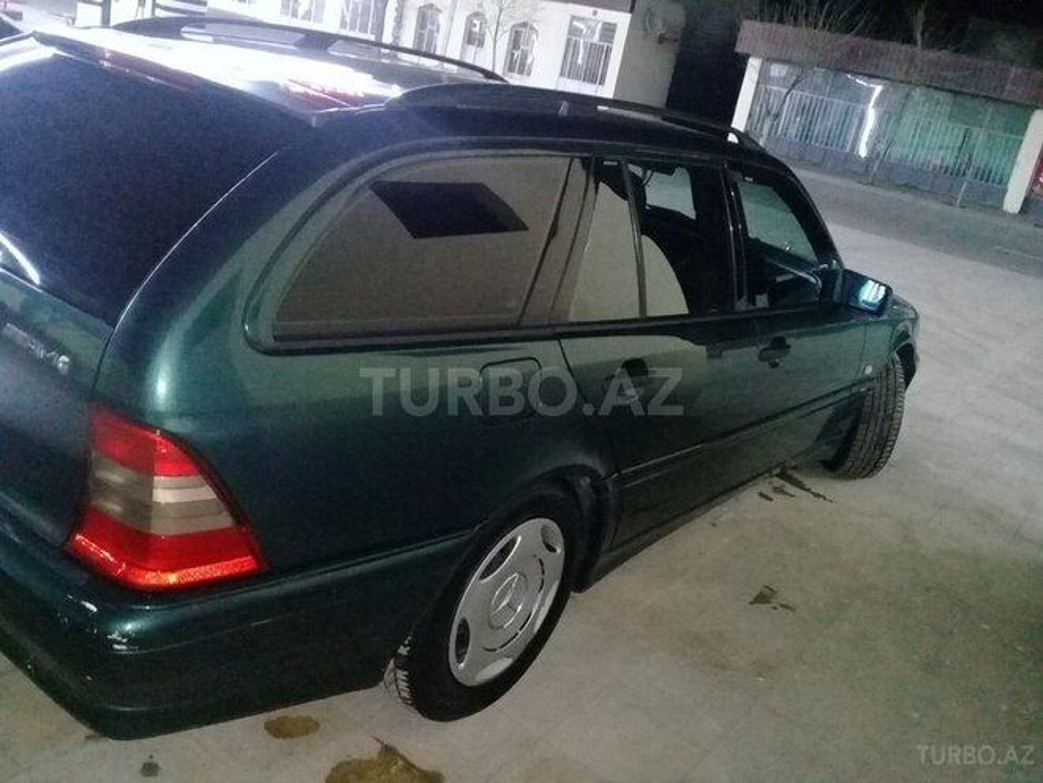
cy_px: 392
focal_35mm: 31
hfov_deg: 58.4
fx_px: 934
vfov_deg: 45.4
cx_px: 522
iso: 1250
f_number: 2.2
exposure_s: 1/15
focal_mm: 3.3
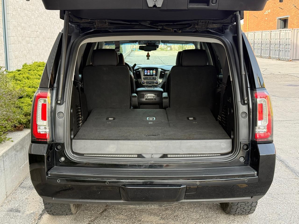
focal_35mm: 48
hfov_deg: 39.7
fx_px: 415
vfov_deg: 30.3
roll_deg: +0.6
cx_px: 150
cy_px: 112
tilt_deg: -9.7
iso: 125
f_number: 1.78
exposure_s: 1/224
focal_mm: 6.76
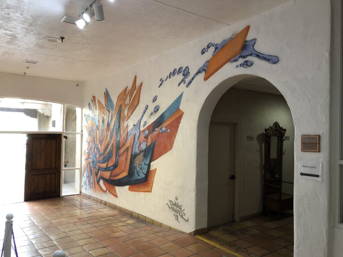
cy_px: 128
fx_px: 277
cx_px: 172
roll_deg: -0.7
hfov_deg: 63.4
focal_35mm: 28
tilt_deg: +1.1
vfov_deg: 49.7
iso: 40
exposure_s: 1/24
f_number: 1.8
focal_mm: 3.99
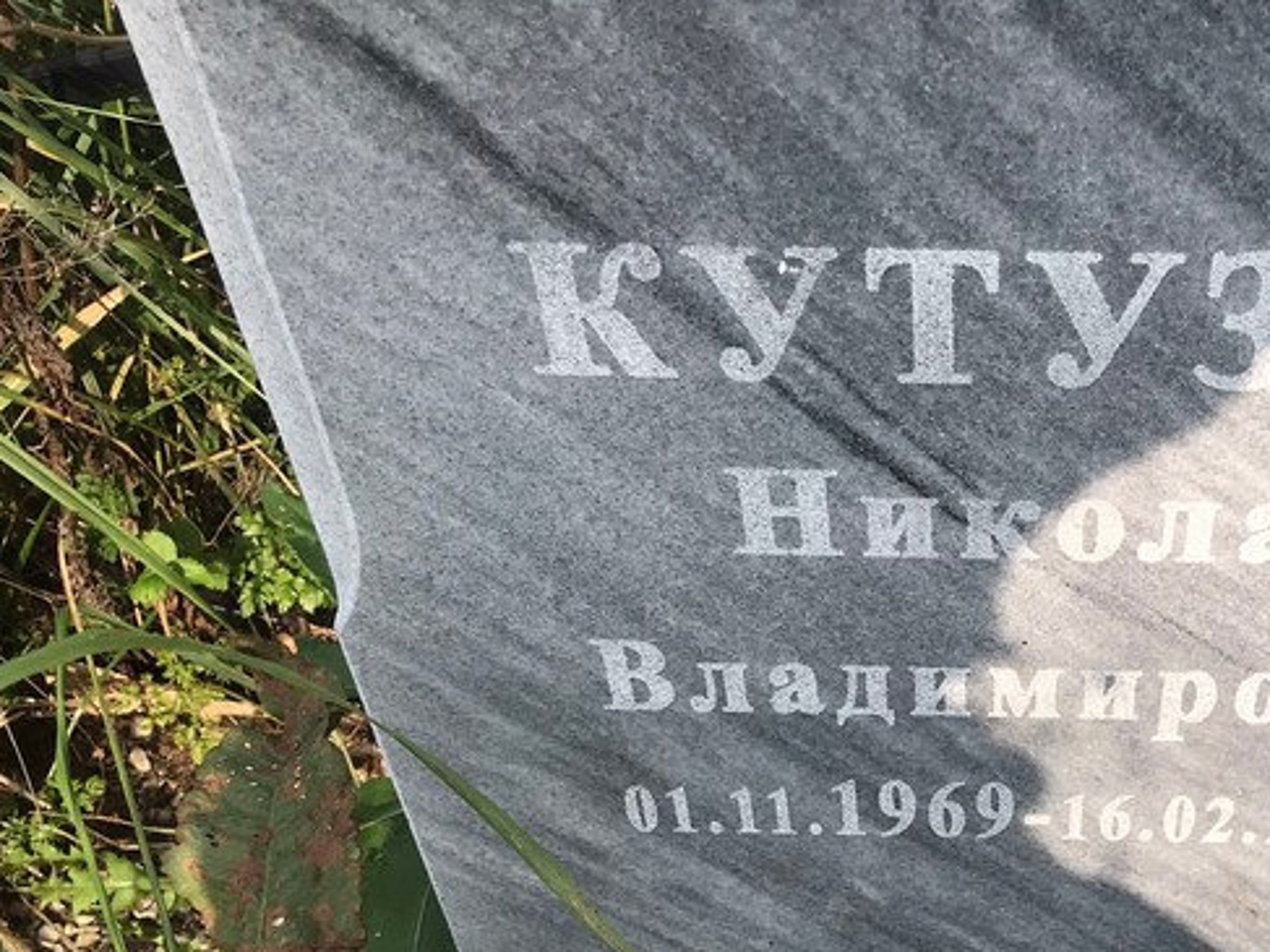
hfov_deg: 39.7
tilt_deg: -46.6
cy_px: 676
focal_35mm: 46
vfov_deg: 31.1
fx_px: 1687
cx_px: 1001
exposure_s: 1/1429
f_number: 1.8
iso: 20
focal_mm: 3.99
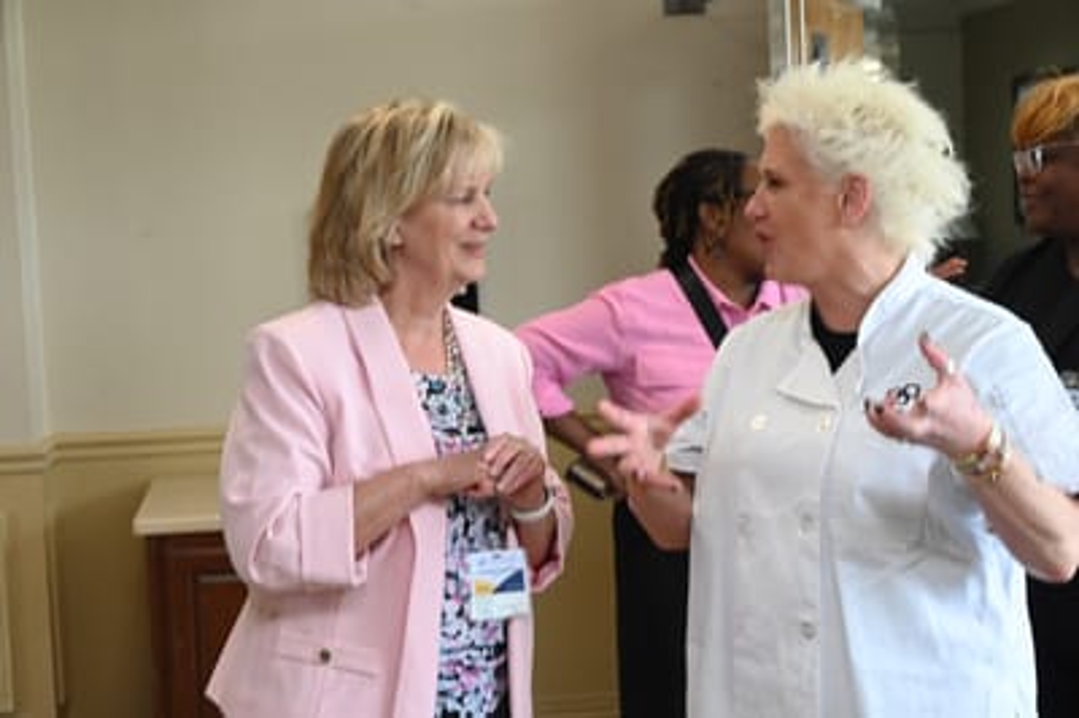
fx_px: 1767
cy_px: 359
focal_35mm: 59
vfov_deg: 23.0
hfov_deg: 34.0
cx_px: 540
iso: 2500
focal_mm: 59
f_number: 9
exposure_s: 1/125
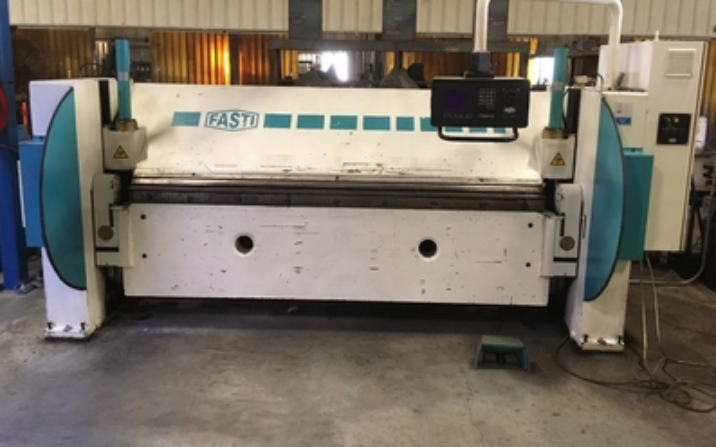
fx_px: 605
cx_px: 357
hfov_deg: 61.2
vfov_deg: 40.4
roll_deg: -0.1
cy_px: 182
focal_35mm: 31
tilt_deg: -12.5
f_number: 2.2
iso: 160
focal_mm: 4.15
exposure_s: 1/30
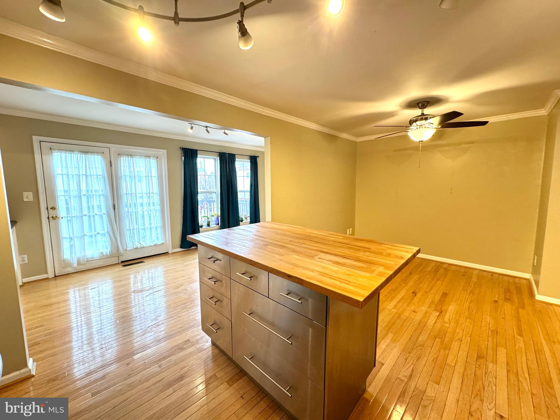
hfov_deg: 102.1
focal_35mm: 14
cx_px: 280
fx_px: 226
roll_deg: +0.1
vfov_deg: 85.7
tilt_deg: -6.7
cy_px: 210
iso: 320
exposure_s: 1/60
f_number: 2.2
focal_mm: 2.22
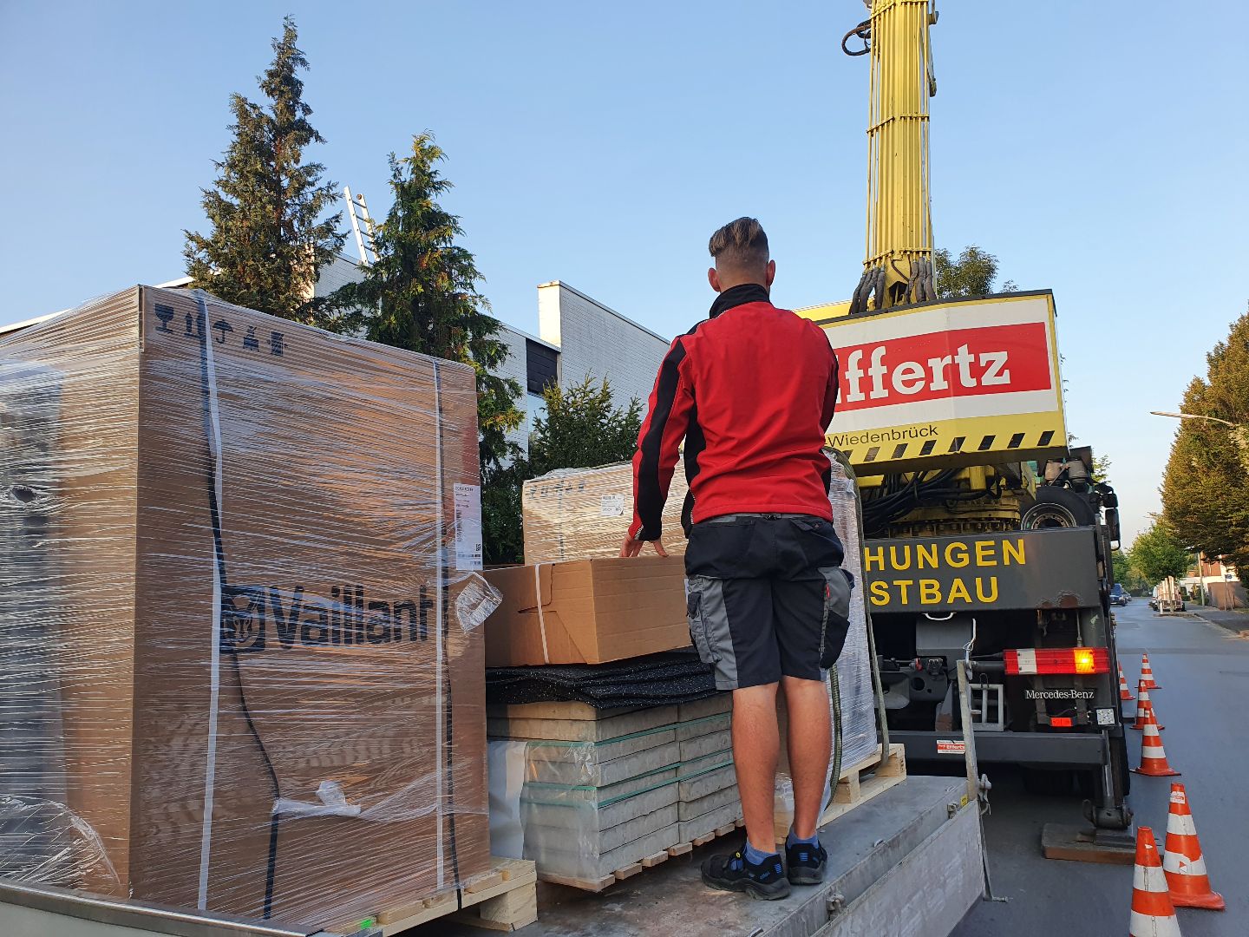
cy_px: 468
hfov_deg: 67.3
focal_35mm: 26
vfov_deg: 53.1
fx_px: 938
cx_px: 624
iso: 50
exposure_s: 1/285
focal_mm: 4.32
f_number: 2.4
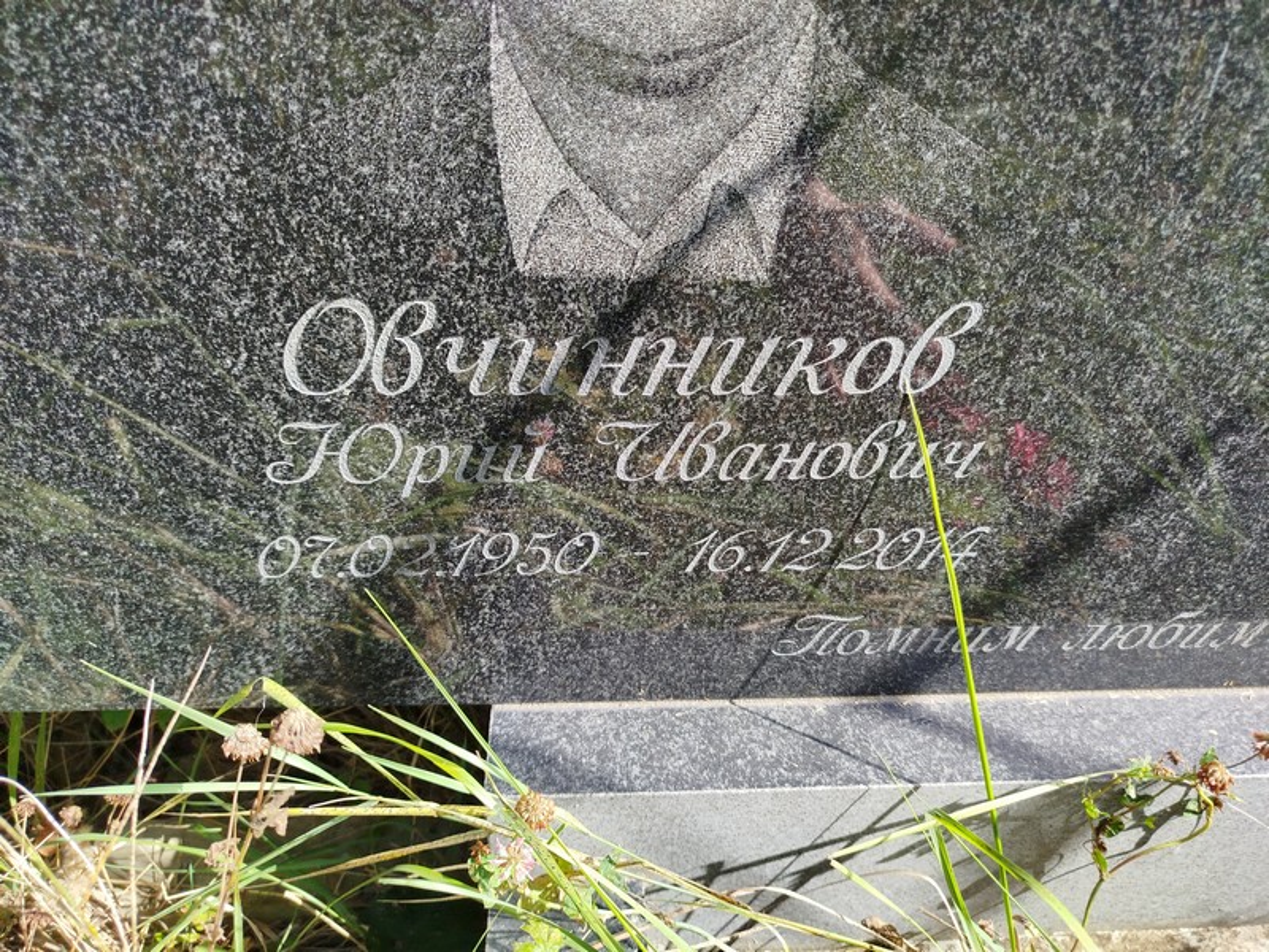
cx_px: 634
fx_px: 880
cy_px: 476
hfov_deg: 71.6
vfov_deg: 56.8
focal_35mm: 24
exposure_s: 1/326
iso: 50
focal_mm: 5.31
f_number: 1.7
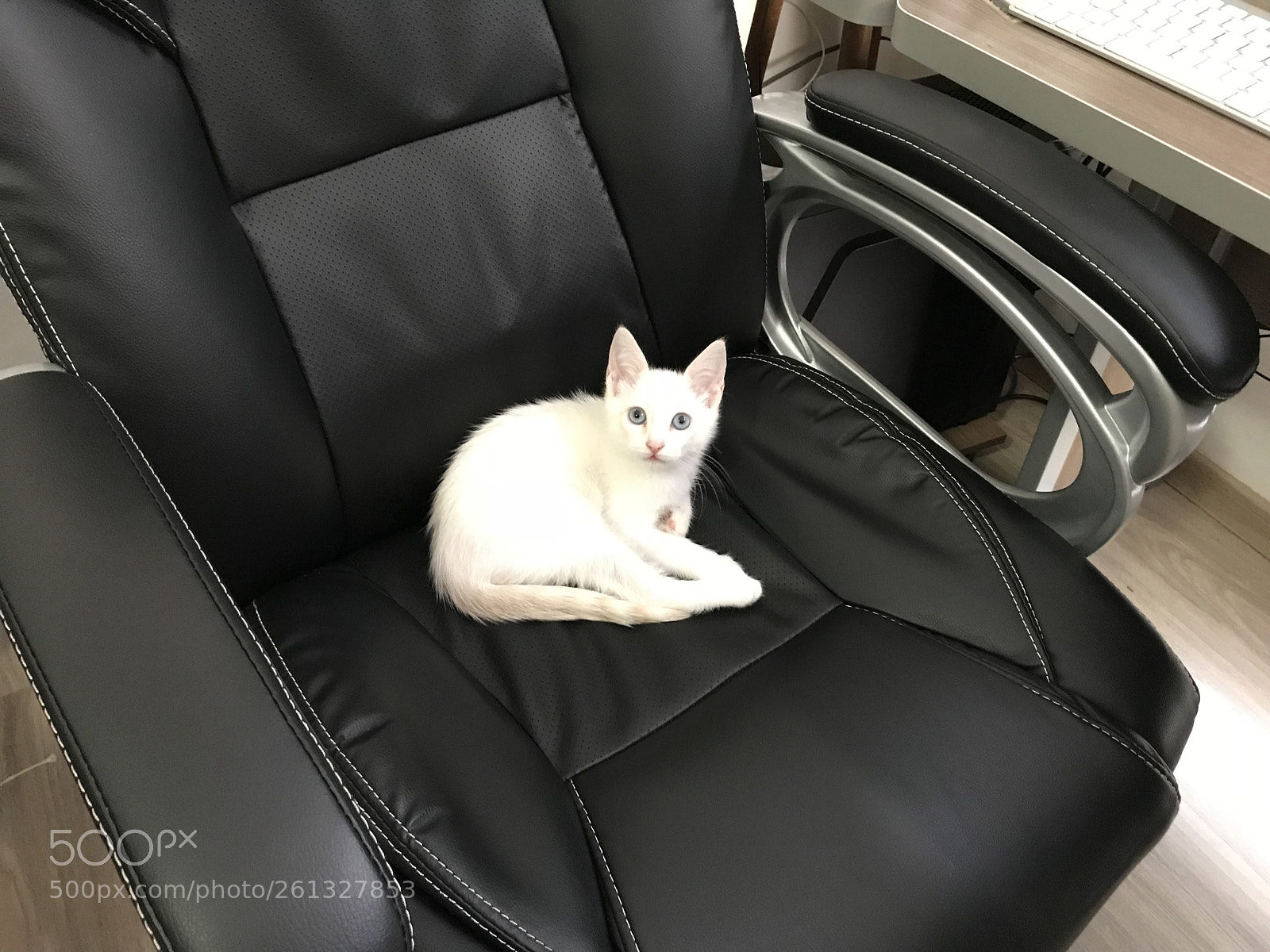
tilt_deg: -44.4
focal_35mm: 28
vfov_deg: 49.7
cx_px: 635
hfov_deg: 63.4
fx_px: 1027
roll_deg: -0.5
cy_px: 476
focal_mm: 3.99
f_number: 1.8
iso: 100
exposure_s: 1/6
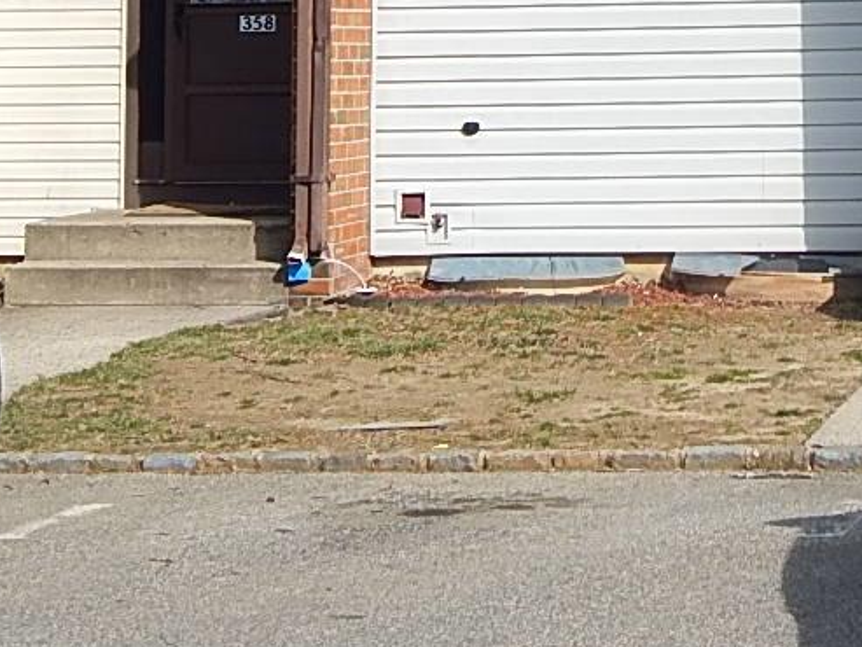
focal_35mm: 159
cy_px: -268
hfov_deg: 12.2
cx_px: 951
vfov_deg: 9.1
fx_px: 3960
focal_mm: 8.6
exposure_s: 1/1000
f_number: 3.7
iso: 125
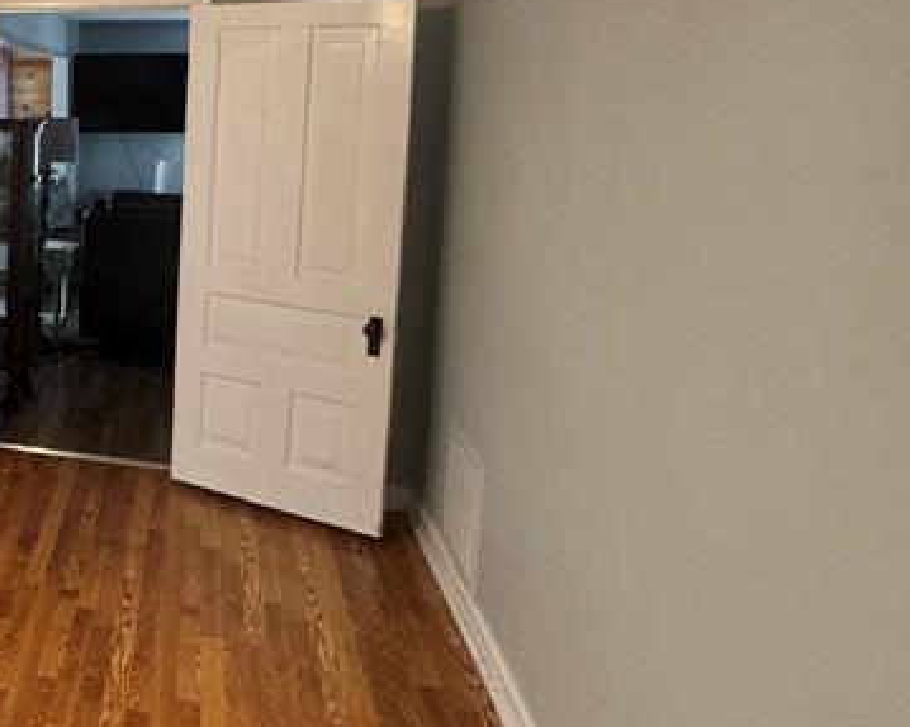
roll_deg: -0.4
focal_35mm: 39
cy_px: 205
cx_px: -144
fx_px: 1050
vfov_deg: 37.5
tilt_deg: -5.2
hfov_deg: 37.3
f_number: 2.2
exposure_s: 1/120
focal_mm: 2.22
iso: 250
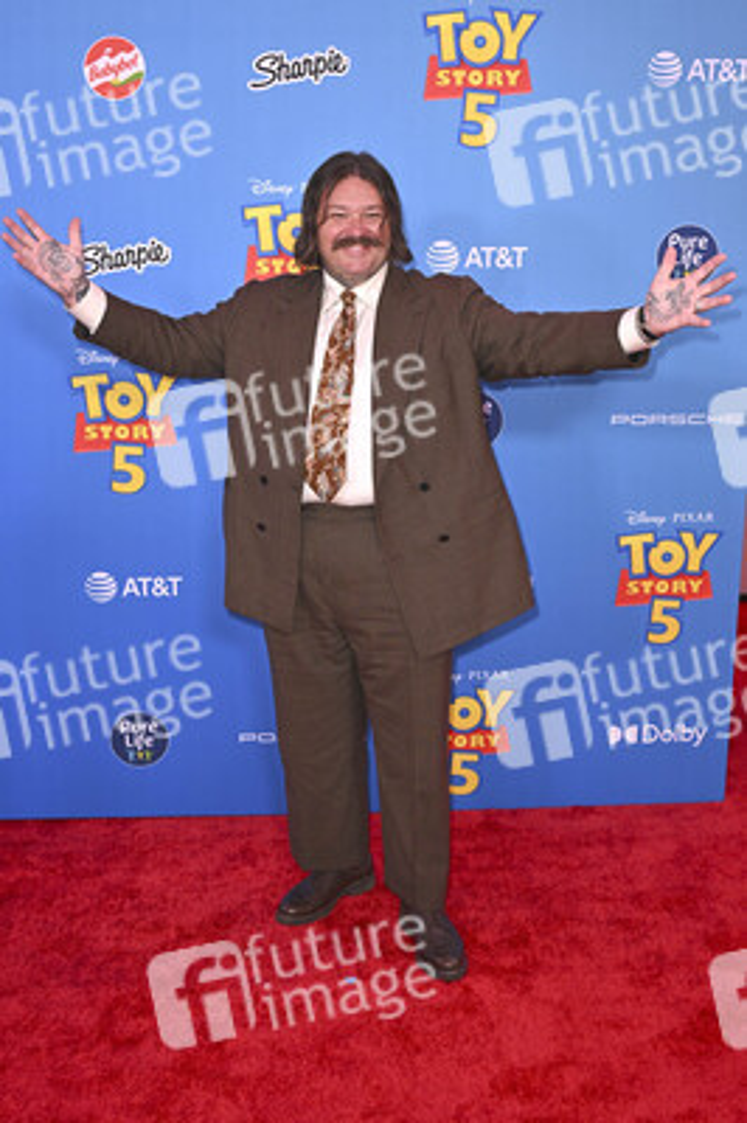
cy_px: 562
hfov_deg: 31.8
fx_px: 1309
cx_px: 374
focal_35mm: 42
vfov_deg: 46.4
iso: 1250
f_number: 6.3
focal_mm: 42
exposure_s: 1/250
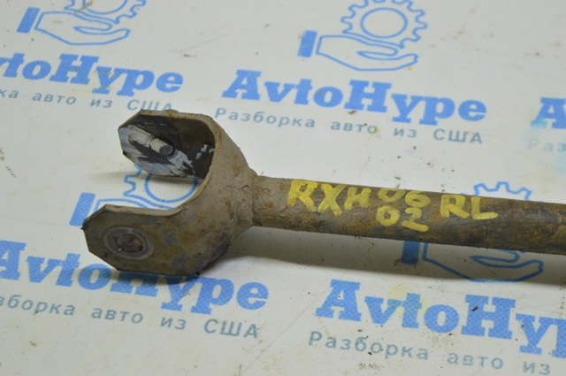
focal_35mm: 82
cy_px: 188
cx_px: 283
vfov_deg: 16.5
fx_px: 1295
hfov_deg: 24.6
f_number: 5.6
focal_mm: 55
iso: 400
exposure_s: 1/25
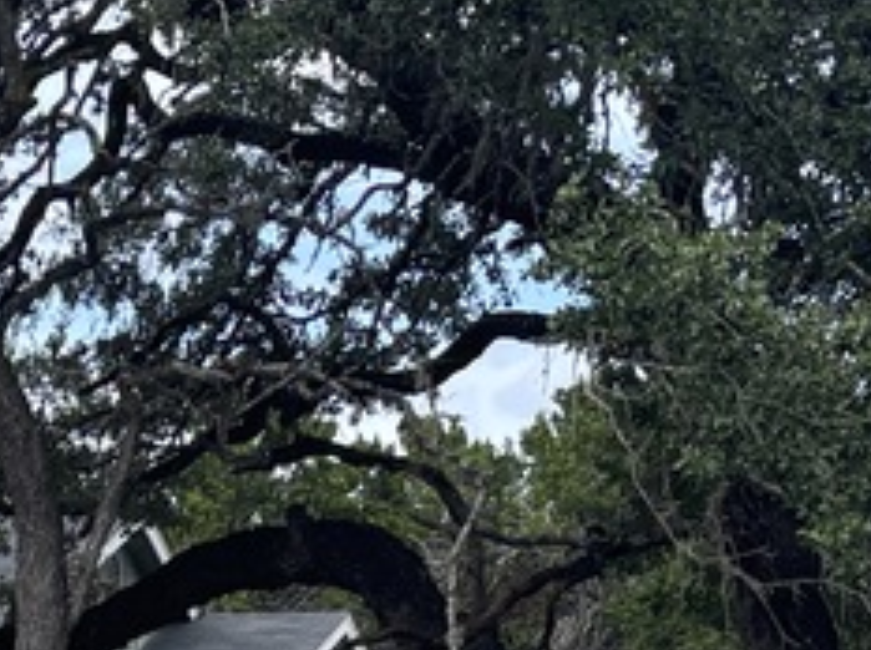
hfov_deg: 11.9
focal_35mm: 161
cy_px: 1498
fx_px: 4045
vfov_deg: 8.5
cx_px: -351
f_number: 1.6
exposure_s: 1/1103
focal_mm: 5.96
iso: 50
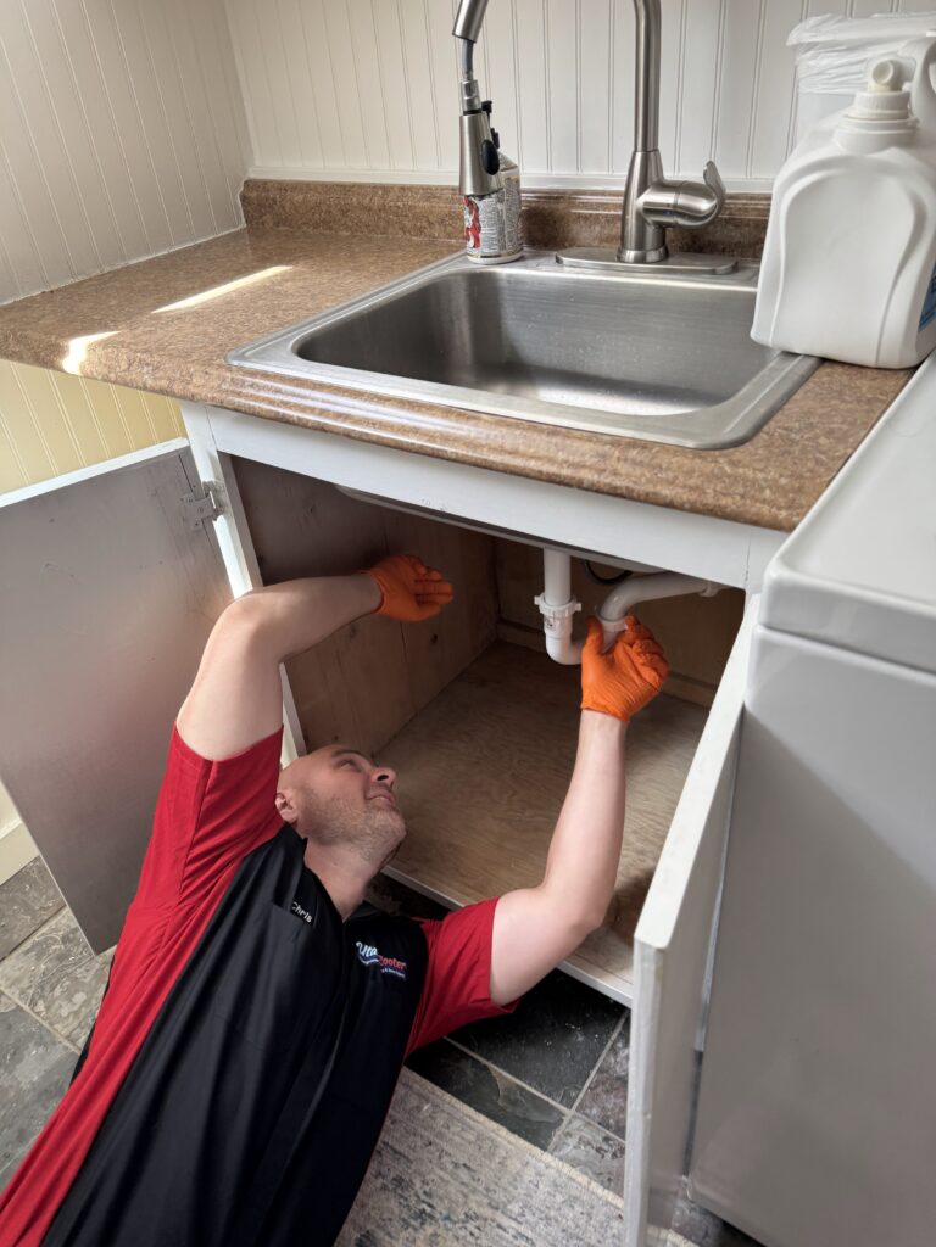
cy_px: 624
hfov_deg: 56.8
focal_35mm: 24
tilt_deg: -35.3
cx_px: 468
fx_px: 865
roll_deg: +6.6
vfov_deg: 71.6
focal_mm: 6.76
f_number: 1.78
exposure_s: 1/60
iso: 160
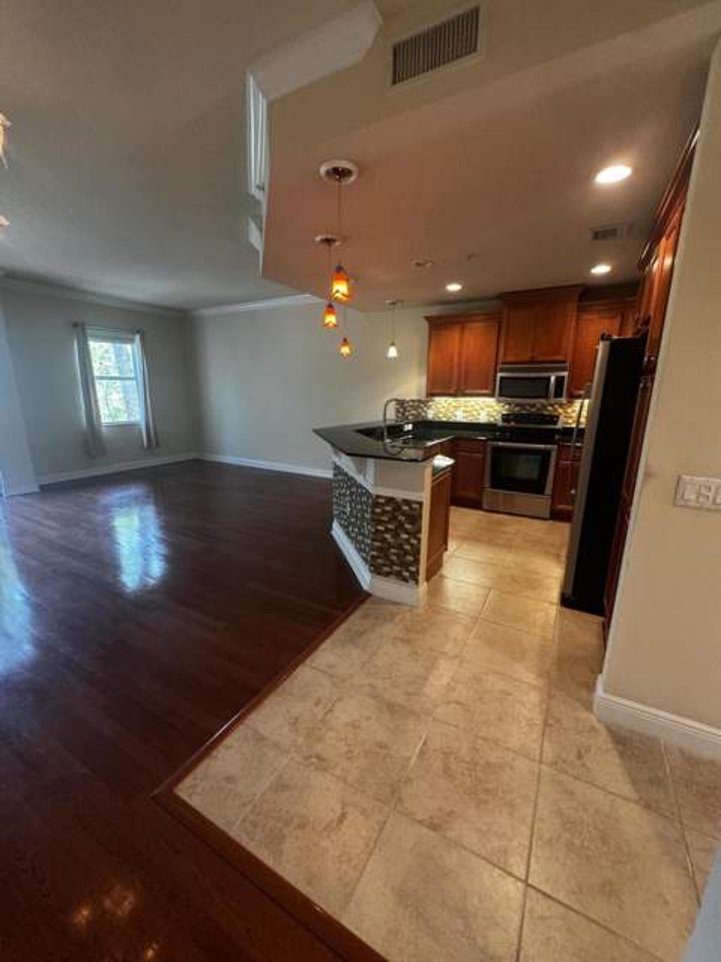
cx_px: 360
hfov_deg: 85.7
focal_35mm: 14
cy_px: 481
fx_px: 389
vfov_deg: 102.1
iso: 640
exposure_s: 1/60
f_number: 2.2
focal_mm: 2.22
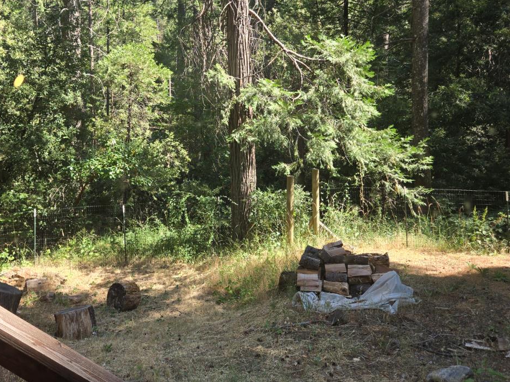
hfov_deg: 49.7
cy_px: 88
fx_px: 545
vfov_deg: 37.5
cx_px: 195
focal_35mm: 37
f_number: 1.8
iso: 25
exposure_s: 1/206
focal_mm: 5.4
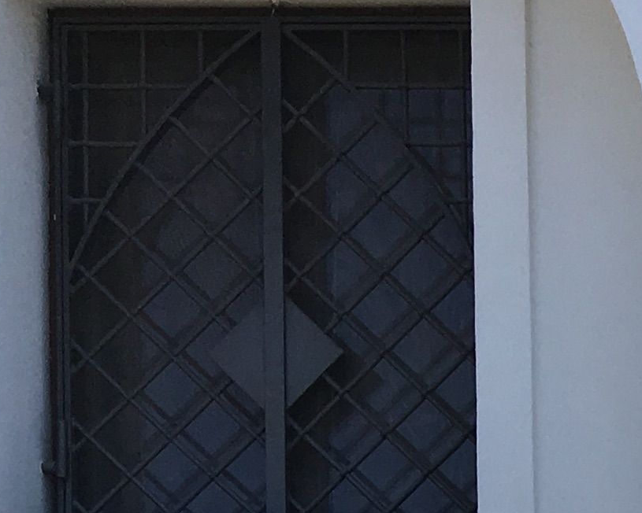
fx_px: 2660
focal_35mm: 140
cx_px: 1538
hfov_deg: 11.4
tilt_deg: +1.4
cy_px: 1113
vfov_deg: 10.0
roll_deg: +0.6
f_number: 2.2
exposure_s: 1/801
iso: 25
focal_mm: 4.15
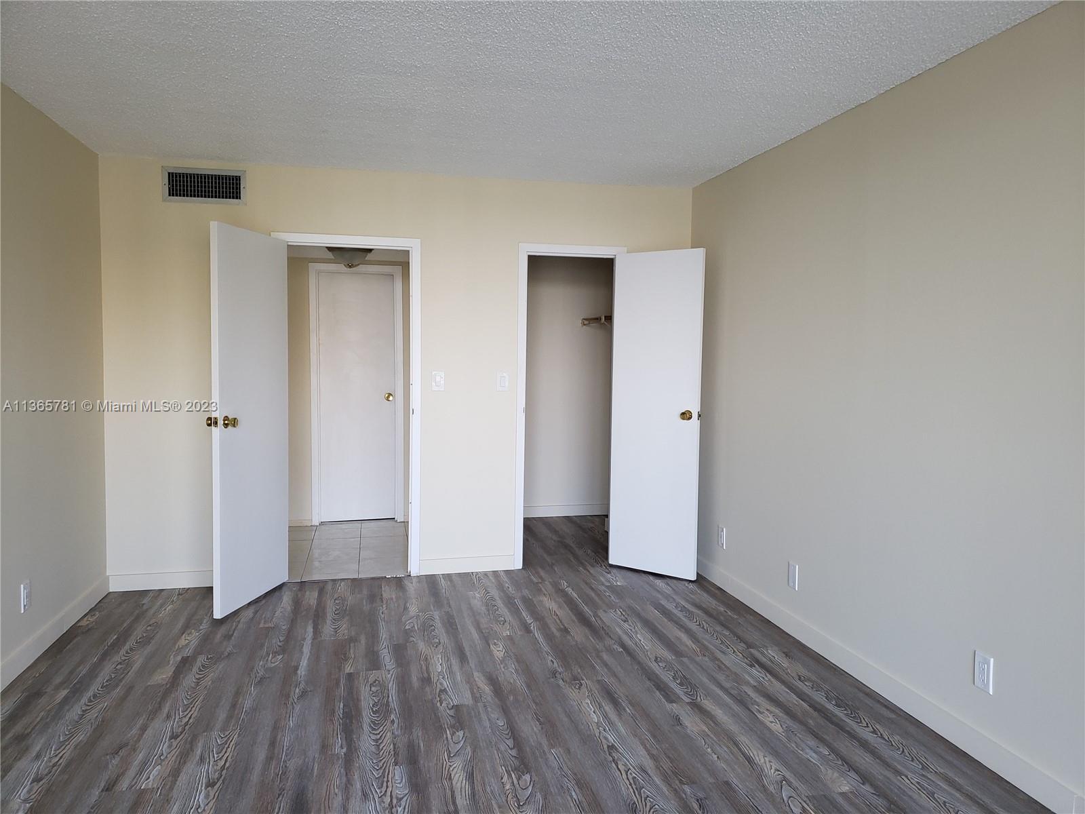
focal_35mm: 26
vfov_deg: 53.1
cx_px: 542
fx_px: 815
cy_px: 407
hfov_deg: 67.3
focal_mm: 4.3
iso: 125
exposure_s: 1/60
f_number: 1.5
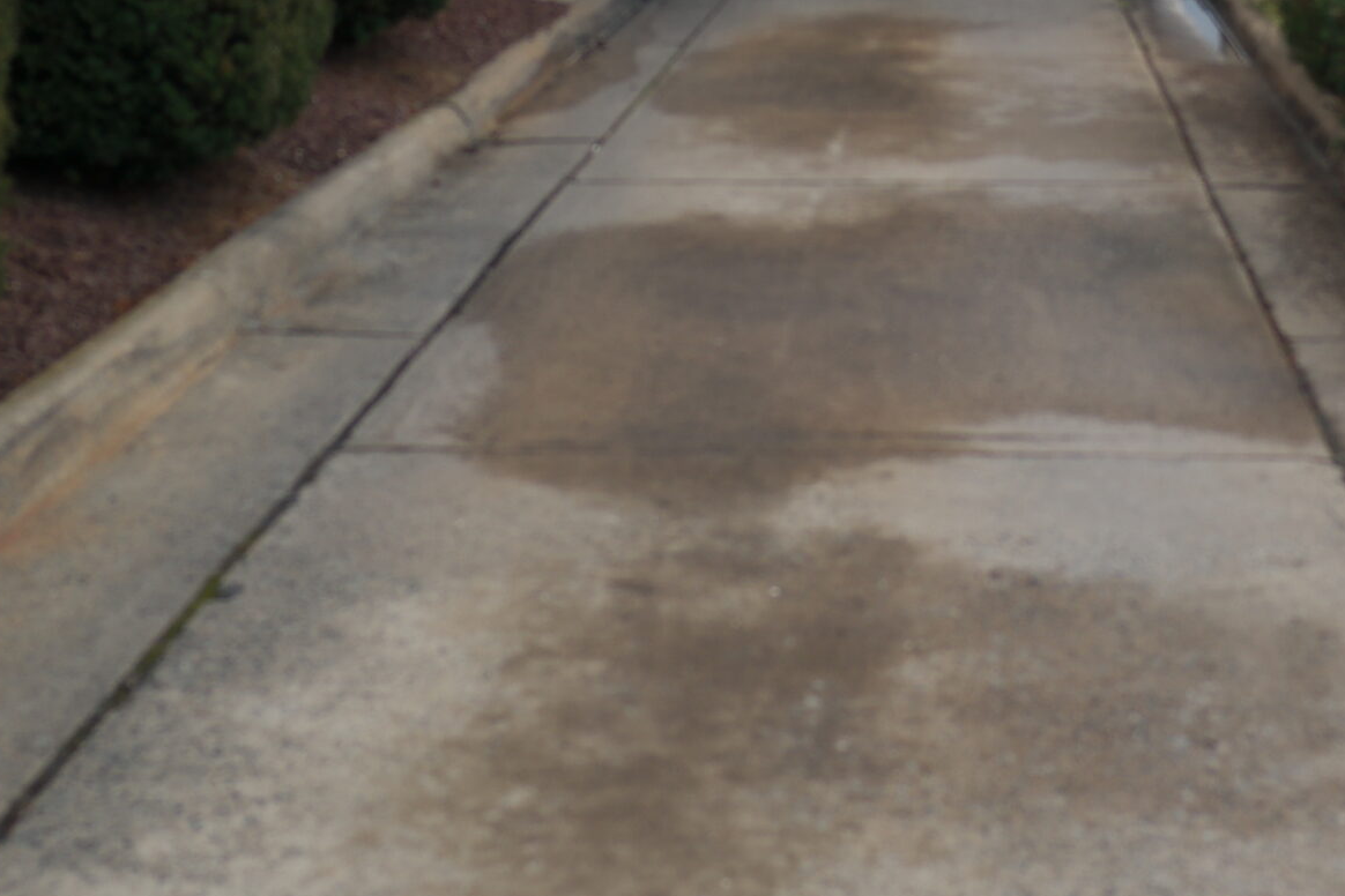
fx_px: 2466
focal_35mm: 66
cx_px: 964
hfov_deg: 30.1
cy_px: -78
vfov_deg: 19.8
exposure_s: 1/80
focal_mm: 20
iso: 100
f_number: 3.5
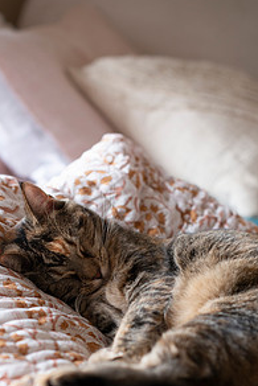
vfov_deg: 26.0
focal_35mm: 77
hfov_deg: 17.7
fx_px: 827
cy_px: 291
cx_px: 89
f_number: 2.8
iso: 1000
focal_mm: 50
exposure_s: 1/200
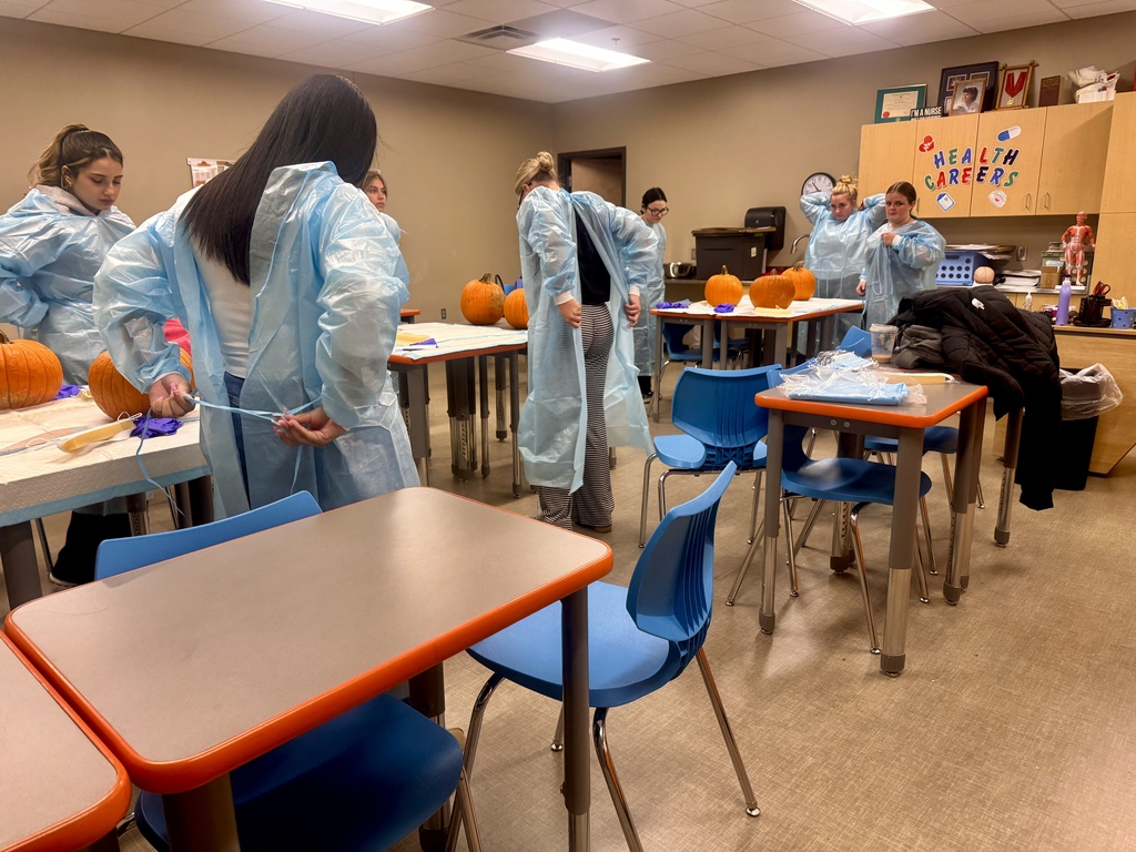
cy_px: 426
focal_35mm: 24
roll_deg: +0.5
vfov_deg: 56.8
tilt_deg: -13.0
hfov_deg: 71.6
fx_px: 788
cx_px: 568
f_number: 1.78
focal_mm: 6.76
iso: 200
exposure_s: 1/120
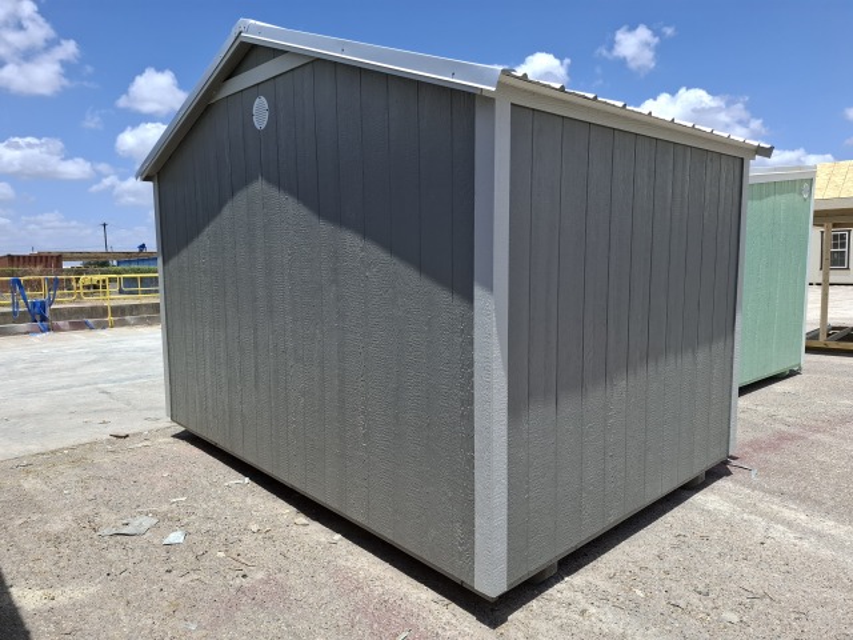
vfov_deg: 58.9
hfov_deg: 73.9
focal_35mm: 23
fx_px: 567
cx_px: 426
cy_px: 320
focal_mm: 5.54
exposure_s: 1/1712
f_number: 1.8
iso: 50
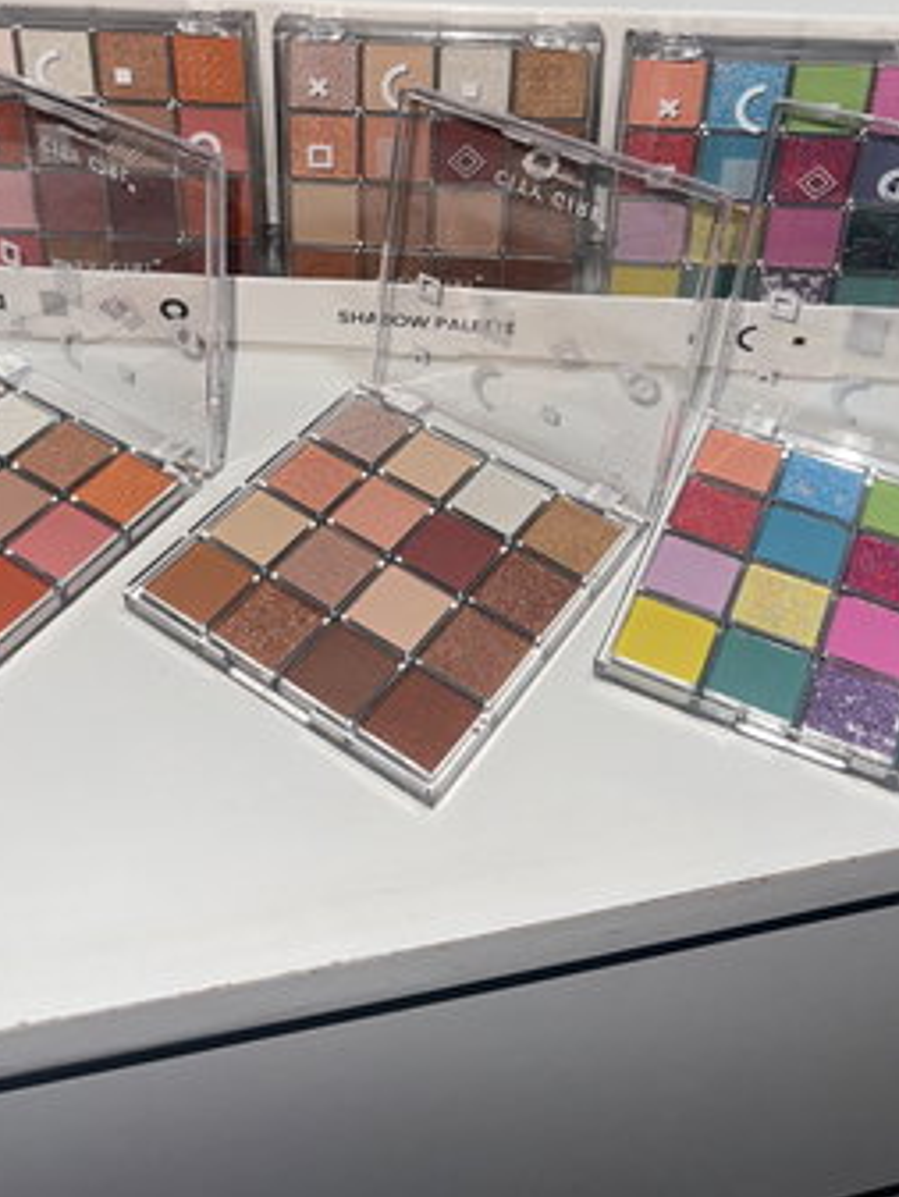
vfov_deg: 46.8
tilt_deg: -34.8
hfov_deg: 37.7
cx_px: 402
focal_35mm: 38
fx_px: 1315
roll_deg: -0.8
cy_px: 268
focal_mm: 6.86
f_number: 1.78
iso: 50
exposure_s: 1/244
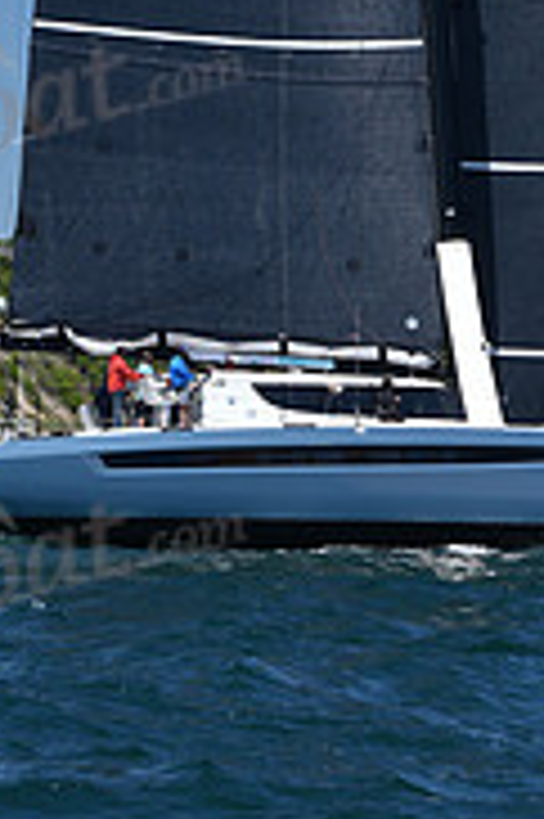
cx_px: 479
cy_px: -162
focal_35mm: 274
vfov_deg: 7.5
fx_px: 6222
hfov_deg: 5.0
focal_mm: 86
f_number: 5.6
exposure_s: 1/800
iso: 250
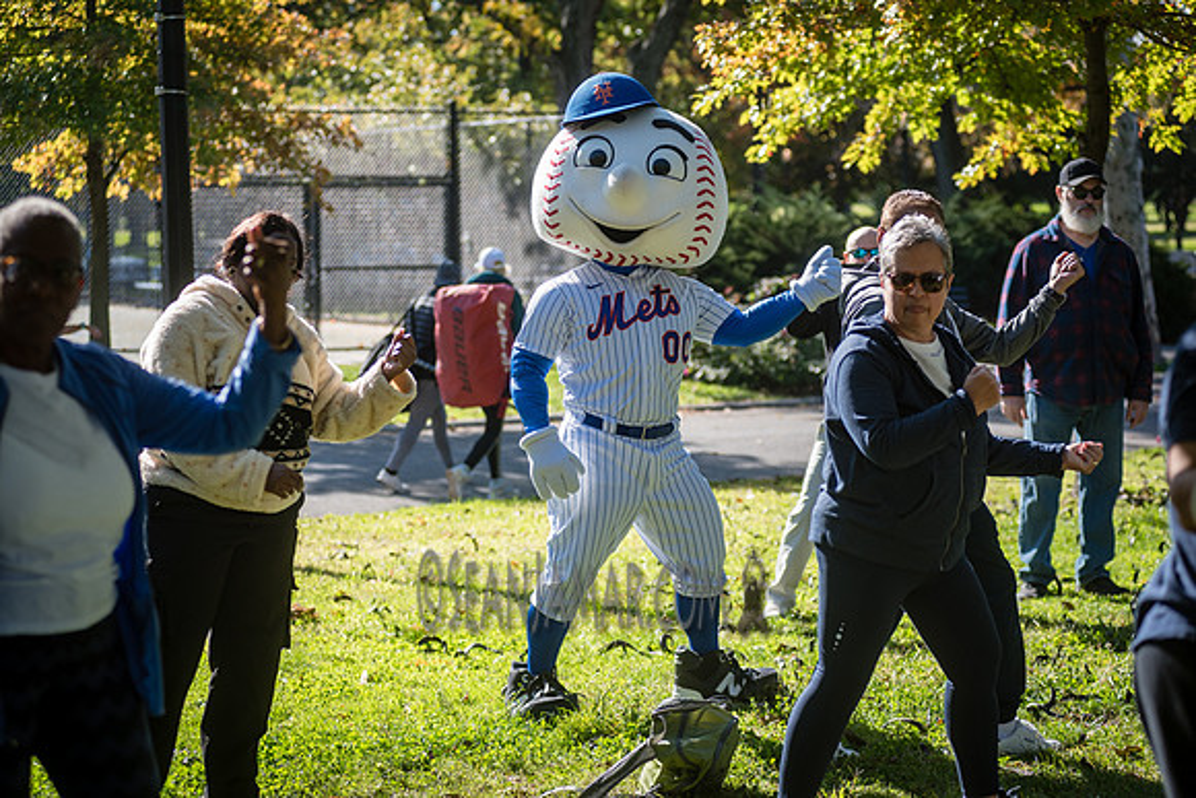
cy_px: 399
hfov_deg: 23.6
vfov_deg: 15.9
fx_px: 2858
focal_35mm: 86
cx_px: 598
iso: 250
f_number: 4
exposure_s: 1/1000
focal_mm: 86
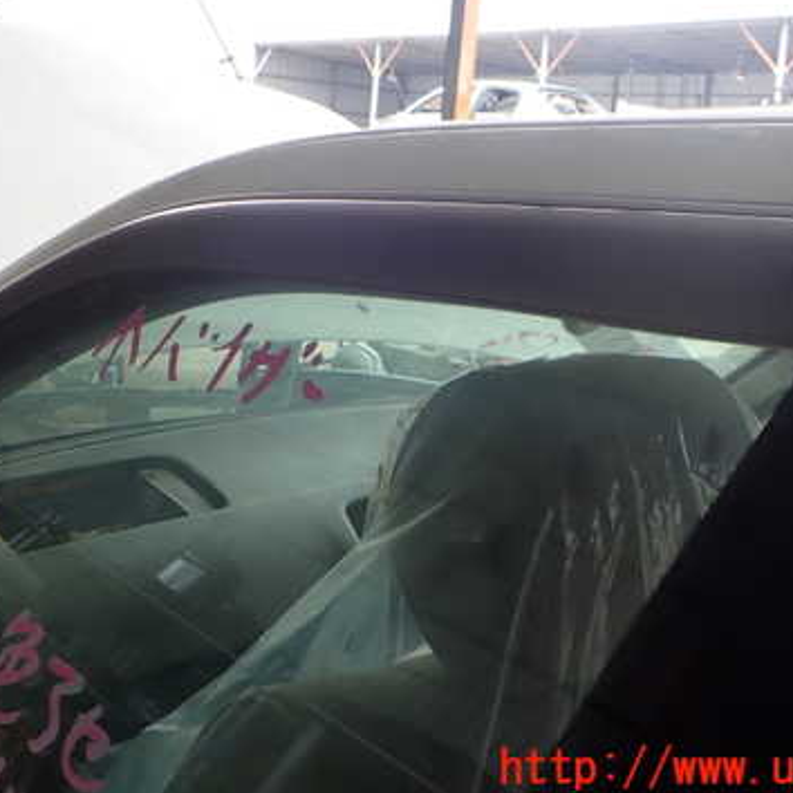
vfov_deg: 37.3
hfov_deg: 37.5
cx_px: 334
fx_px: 1166
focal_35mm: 45
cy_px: 293
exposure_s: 1/160
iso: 100
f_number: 3.2
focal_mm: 5.4
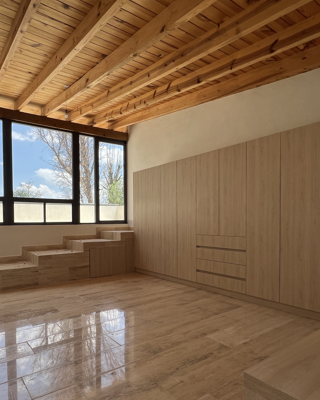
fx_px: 237
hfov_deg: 66.3
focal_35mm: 20
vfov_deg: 79.9
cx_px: 107
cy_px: 230
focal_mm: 1.57
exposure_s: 1/426
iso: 32
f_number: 1.8
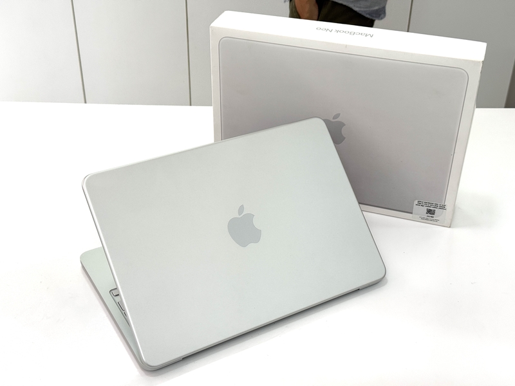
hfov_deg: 39.7
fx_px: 714
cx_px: 258
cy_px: 193
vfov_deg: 30.3
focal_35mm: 48
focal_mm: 6.76
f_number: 1.78
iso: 64
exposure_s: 1/235
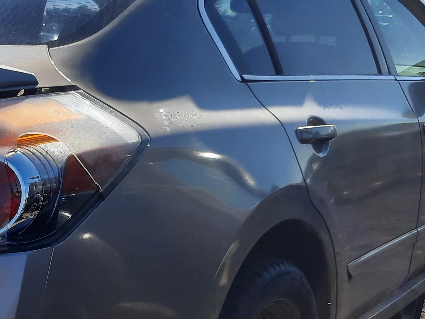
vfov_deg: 19.9
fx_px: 909
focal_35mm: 74
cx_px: 8
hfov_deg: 25.2
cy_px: 177
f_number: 1.7
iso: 40
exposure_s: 1/1511
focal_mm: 3.92
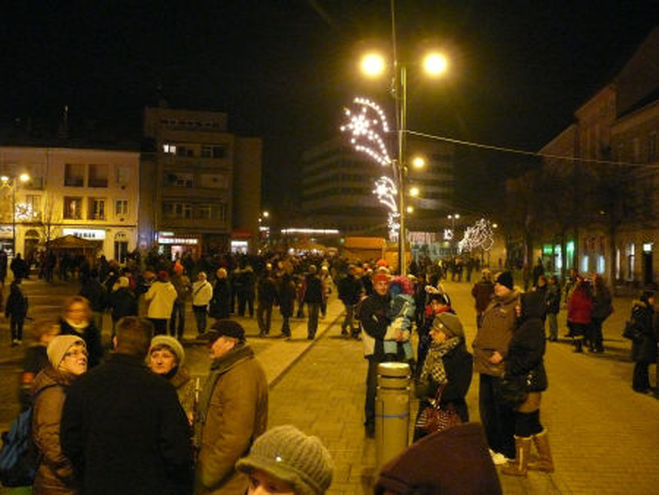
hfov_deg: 52.6
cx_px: 330
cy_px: 248
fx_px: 667
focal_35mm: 35
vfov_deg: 40.7
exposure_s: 1/15
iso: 800
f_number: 2.8
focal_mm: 7.4
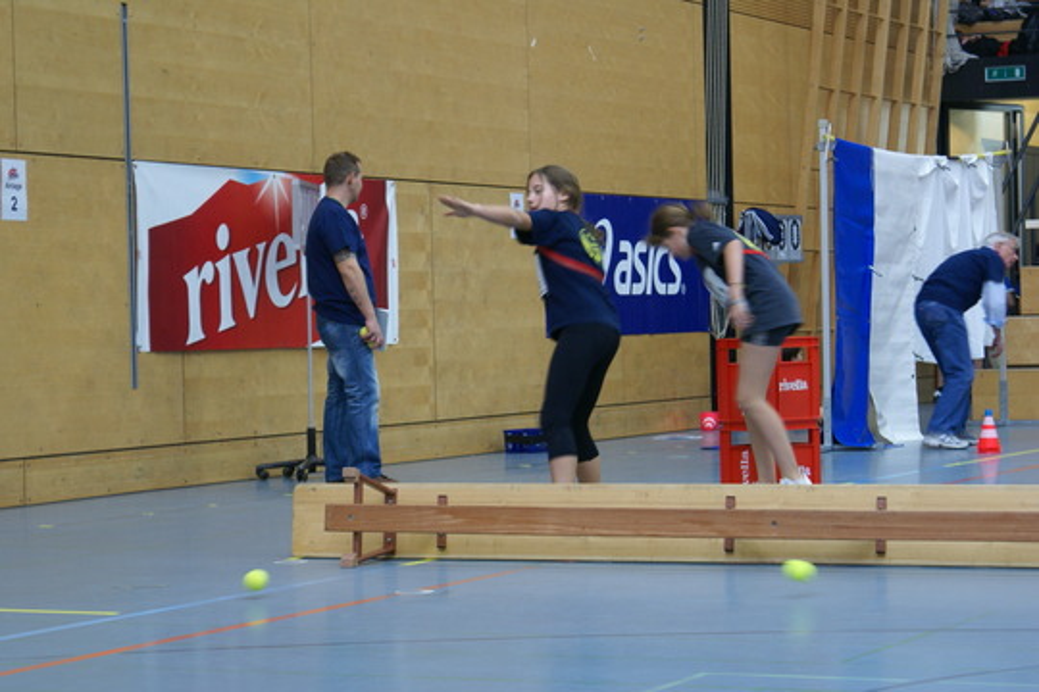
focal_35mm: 105
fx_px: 3030
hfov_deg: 19.5
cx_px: 520
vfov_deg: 13.0
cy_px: 346
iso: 400
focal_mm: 70
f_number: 5.6
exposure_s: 1/15
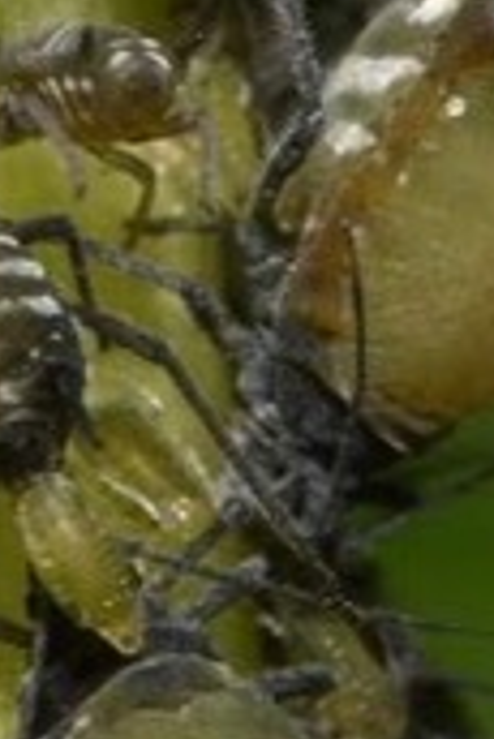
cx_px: 56
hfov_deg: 1.9
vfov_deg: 2.8
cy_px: -327
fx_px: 15022
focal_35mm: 731
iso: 100
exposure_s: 1/60
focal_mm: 105
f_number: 29
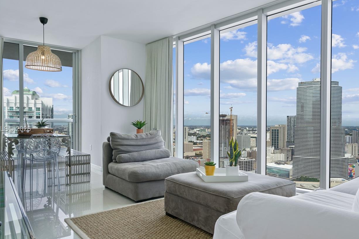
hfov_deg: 69.4
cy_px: 129
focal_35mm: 26
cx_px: 174
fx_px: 259
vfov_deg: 49.5
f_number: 8
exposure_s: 1/30
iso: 400
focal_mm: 20
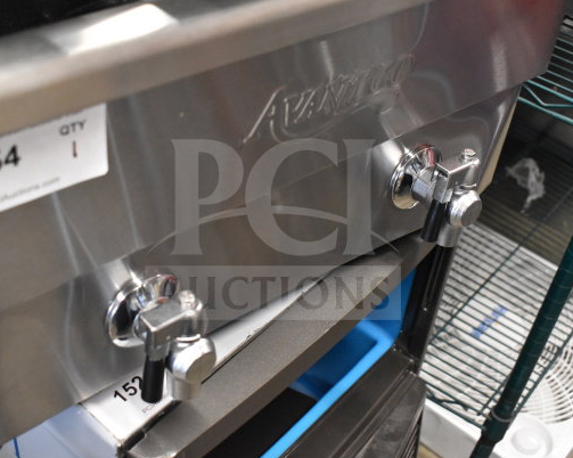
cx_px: 272
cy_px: 230
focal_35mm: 50
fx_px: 840
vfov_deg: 30.5
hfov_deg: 37.6
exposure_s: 1/50
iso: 4500
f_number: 4.2
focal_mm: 29
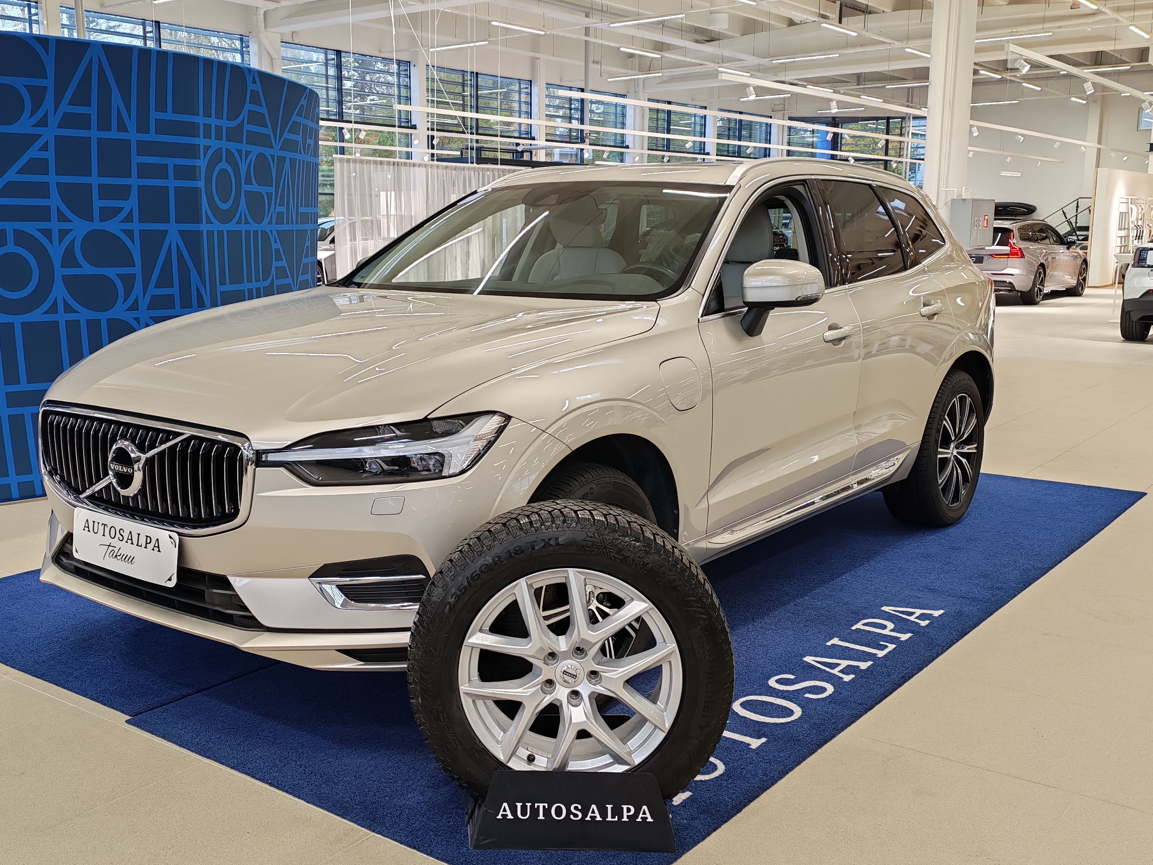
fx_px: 1232
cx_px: 511
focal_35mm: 37
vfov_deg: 38.7
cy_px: 449
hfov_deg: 50.0
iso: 500
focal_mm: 6.12
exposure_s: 1/100
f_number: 1.9
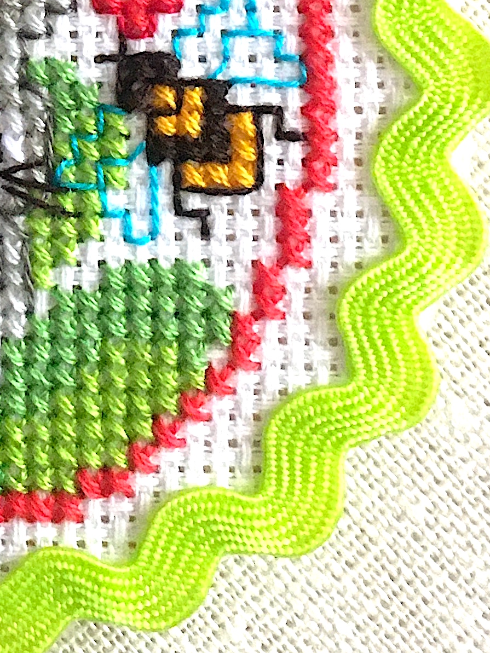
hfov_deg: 14.6
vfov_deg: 18.8
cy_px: -165
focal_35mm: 98
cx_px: -96
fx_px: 1849
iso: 200
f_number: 2.2
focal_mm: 4.15
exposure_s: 1/17
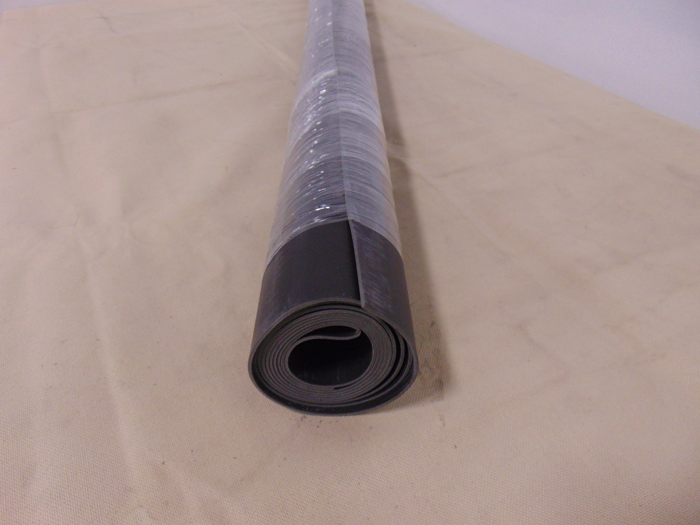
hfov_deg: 69.4
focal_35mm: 25
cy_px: 262
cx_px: 350
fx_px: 506
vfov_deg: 54.9
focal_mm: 4.5
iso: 250
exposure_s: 1/30
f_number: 3
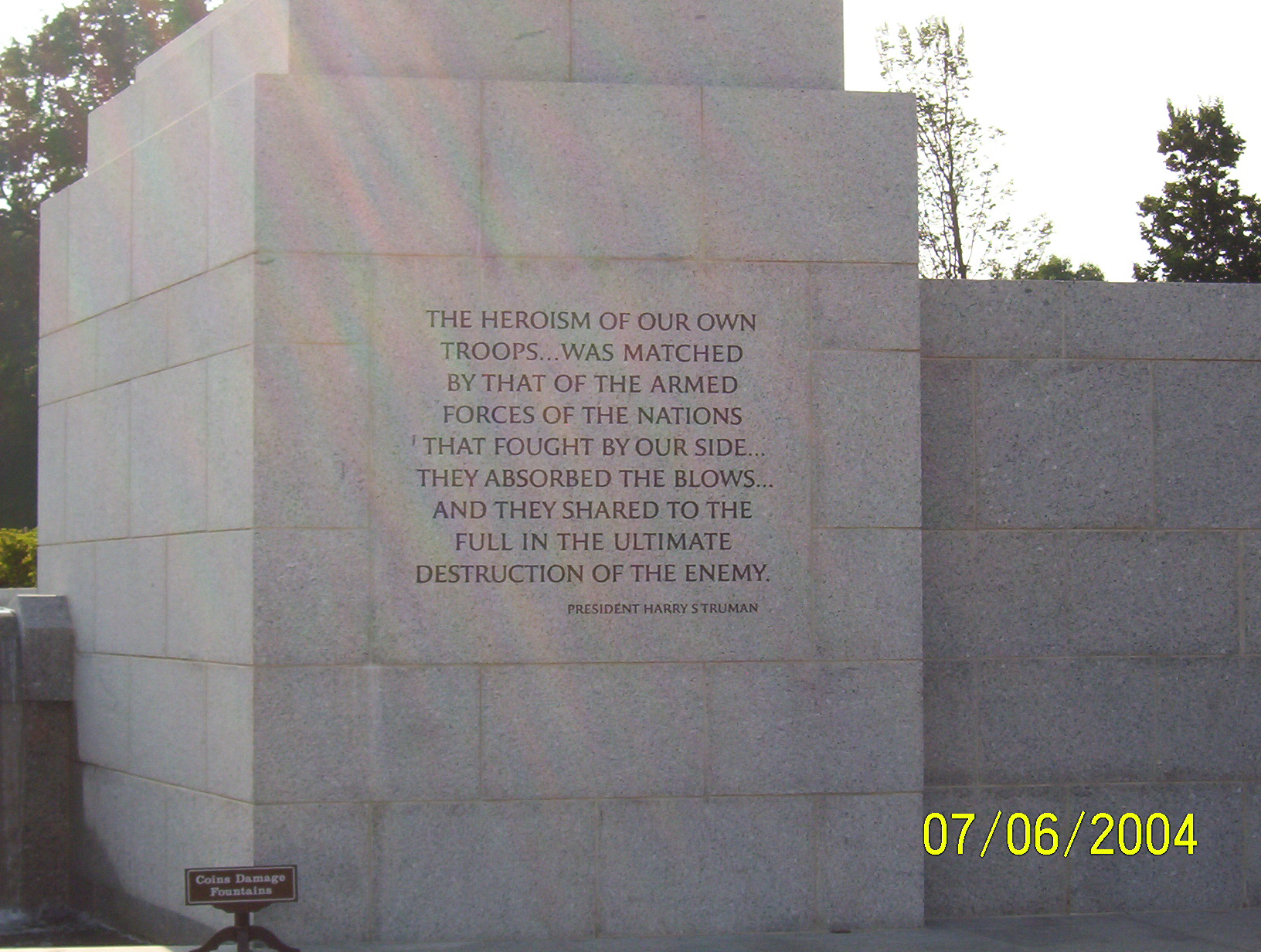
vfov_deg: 23.0
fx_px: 2337
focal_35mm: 64
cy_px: 476
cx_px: 630
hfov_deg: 30.2
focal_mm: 9.98
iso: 100
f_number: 6.7
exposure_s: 1/303
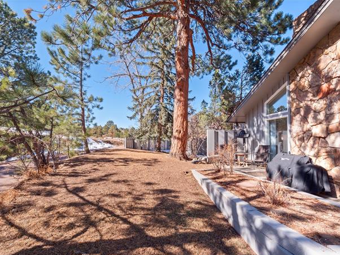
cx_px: 163
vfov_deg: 74.7
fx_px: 167
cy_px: 135
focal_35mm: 17
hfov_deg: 91.0
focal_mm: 8
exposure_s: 1/50
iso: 100
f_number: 7.1
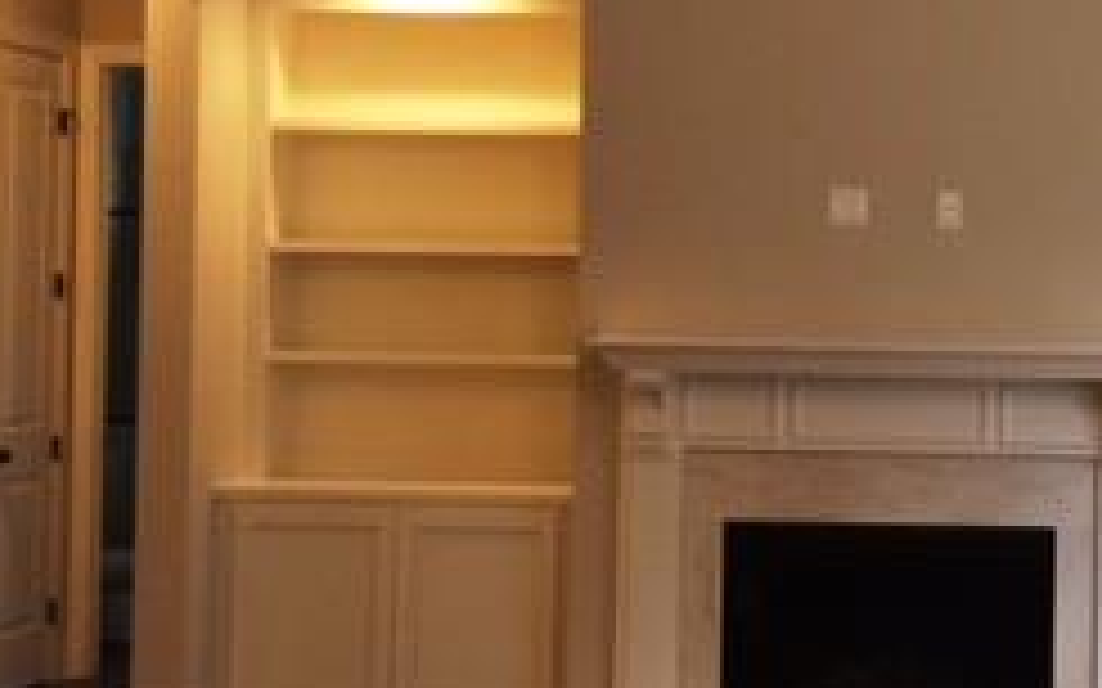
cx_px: 927
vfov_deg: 15.7
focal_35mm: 83
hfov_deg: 24.4
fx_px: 2492
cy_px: 283
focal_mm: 4.12
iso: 125
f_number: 2.2
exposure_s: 1/30
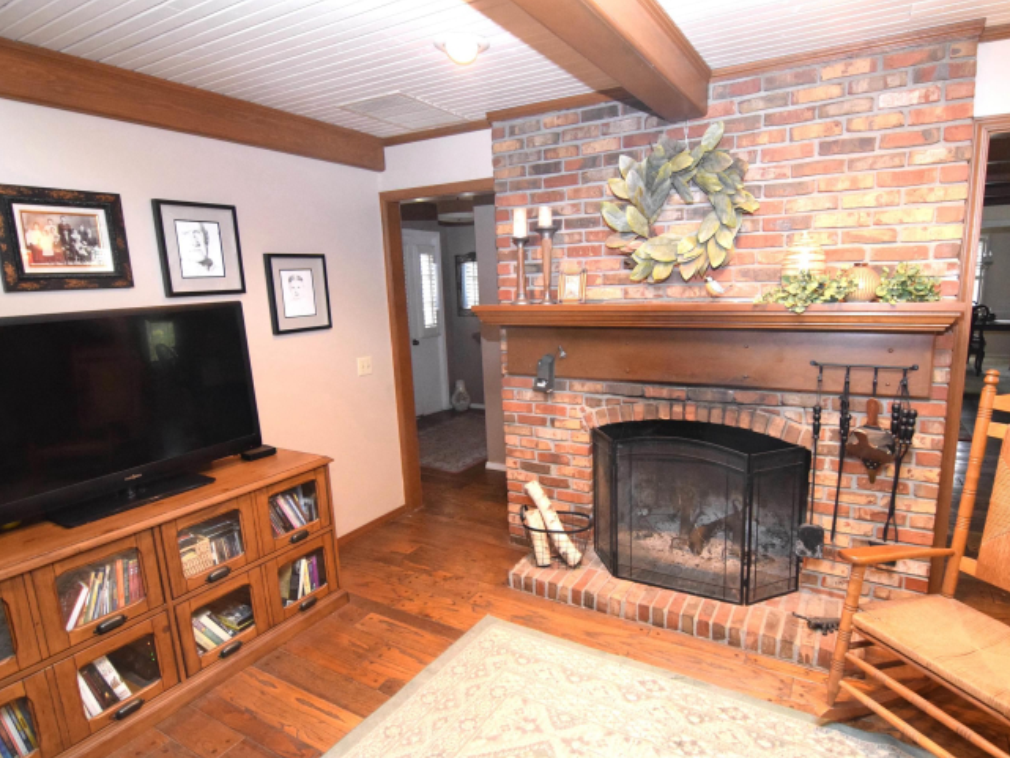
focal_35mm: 19
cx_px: 558
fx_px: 542
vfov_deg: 69.9
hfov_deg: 85.7
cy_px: 388
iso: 3200
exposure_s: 1/60
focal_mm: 11
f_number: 4
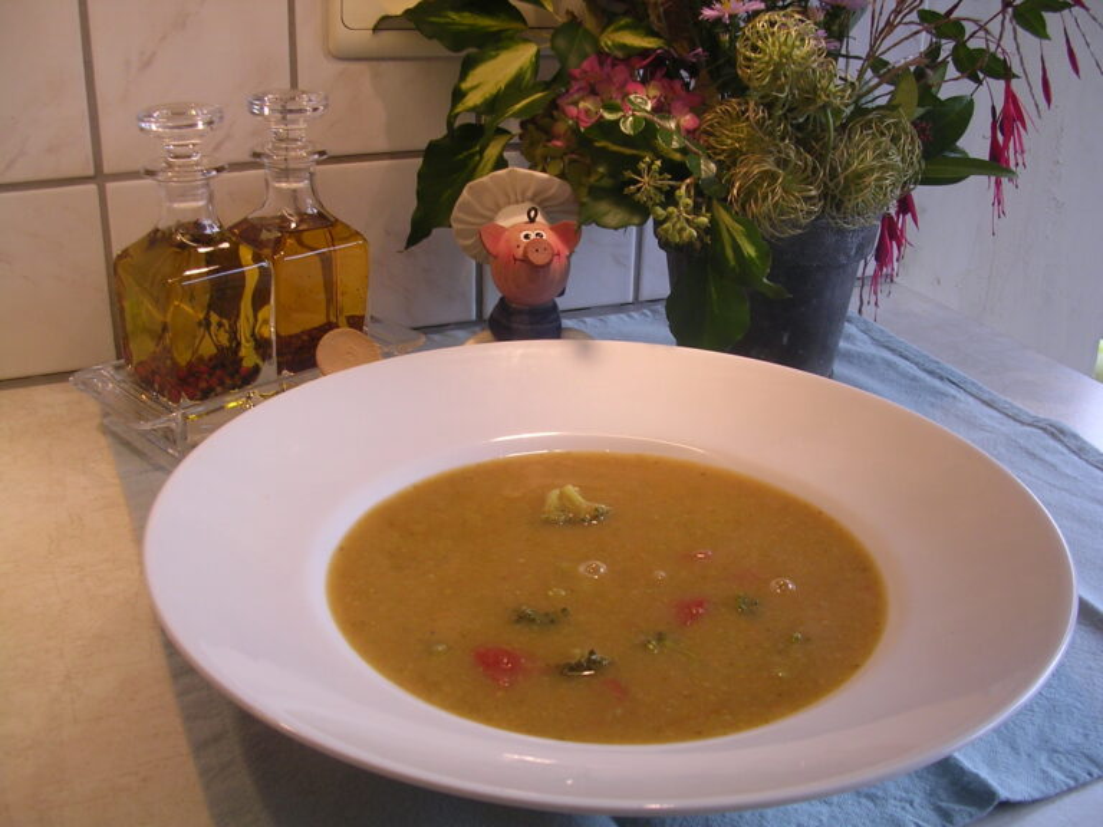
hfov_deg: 49.0
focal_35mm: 38
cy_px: 414
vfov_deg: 37.7
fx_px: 1211
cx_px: 552
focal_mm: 5.8
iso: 100
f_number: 2.8
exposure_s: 1/64.4
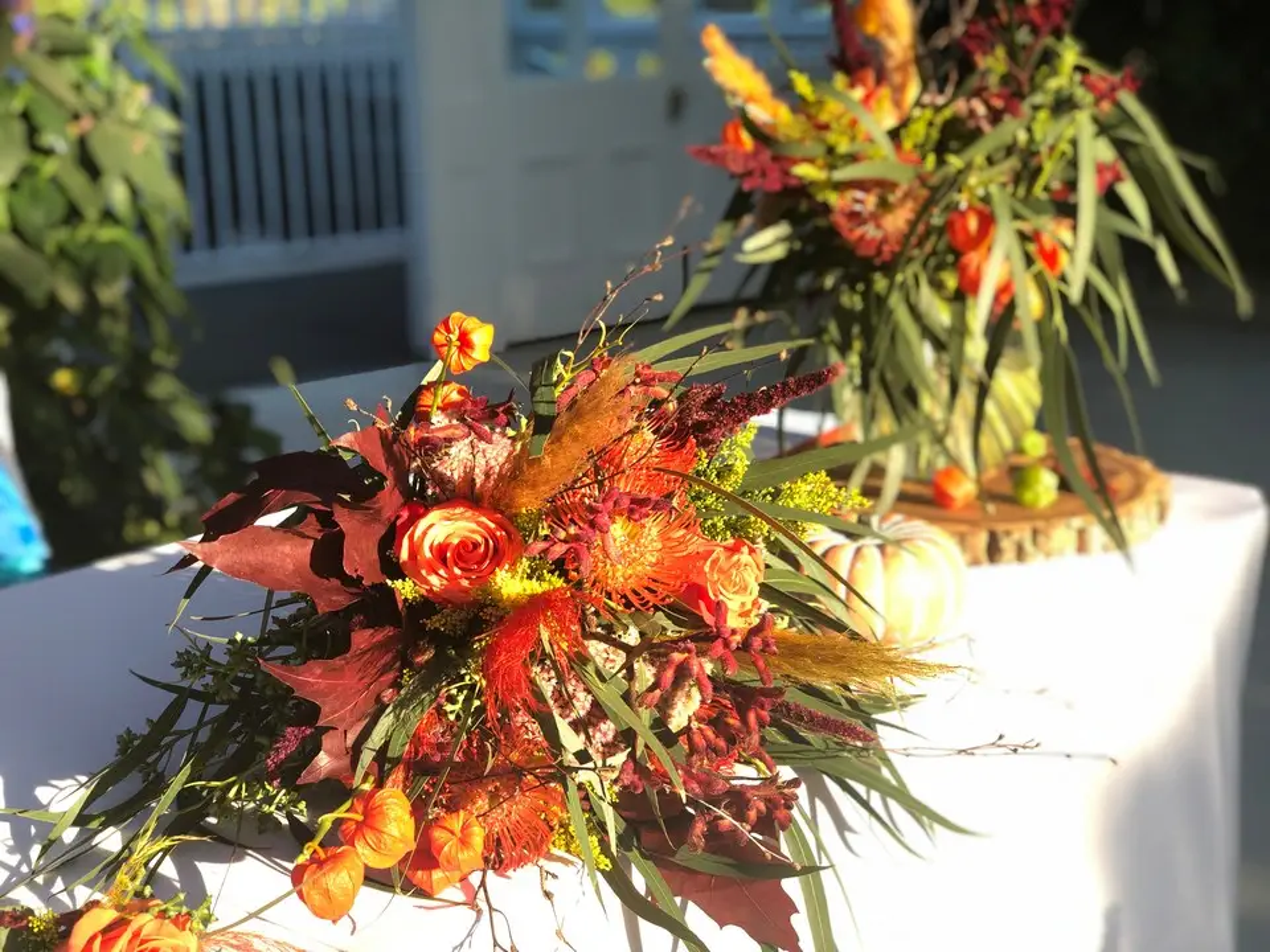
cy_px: 476
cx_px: 635
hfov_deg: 36.8
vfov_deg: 28.0
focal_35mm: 52
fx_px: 1908
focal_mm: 6
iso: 16
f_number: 2.4
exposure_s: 1/100
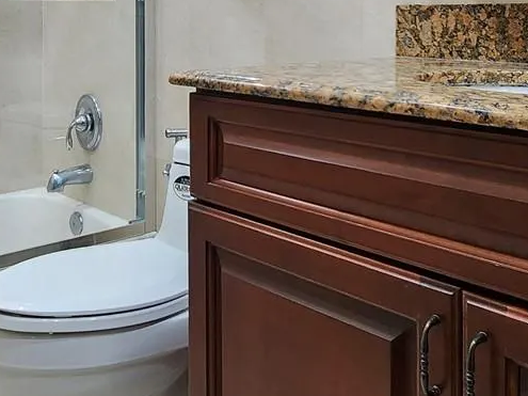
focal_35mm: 42
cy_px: 27
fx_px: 640
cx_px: 228
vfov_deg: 32.3
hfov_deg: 44.7
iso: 200
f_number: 2.2
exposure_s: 1/60
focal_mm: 2.2
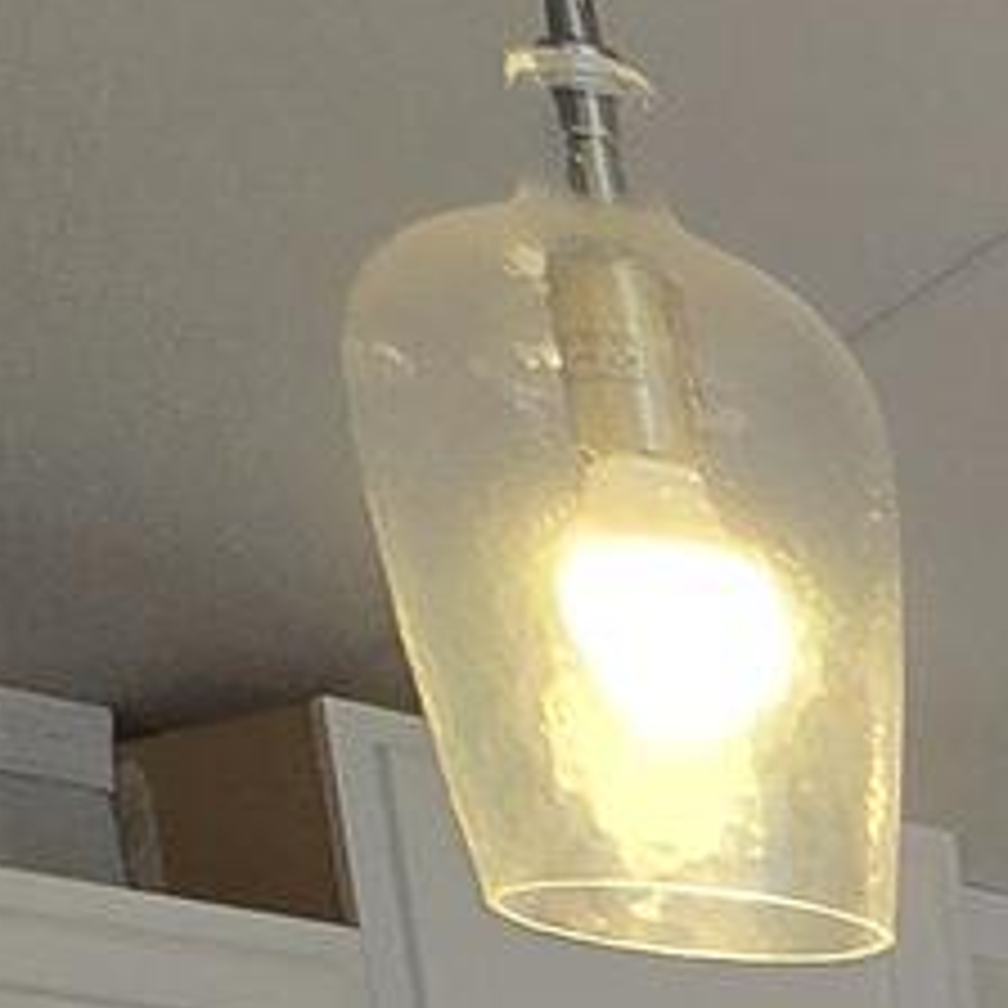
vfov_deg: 12.4
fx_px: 3459
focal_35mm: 105
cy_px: 2538
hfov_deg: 10.5
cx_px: 3168
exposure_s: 1/60
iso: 80
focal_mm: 2.2
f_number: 2.2
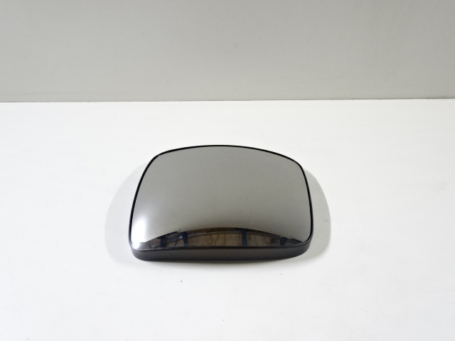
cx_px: 228
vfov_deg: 46.8
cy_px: 170
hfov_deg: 60.0
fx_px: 394
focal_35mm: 30
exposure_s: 1/30
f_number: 4
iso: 640
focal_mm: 5.09
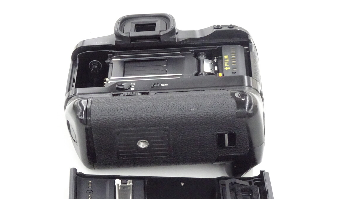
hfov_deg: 23.4
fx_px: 852
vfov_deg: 13.3
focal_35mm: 91
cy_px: 124
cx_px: 176
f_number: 5
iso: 2000
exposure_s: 1/100
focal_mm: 14.12
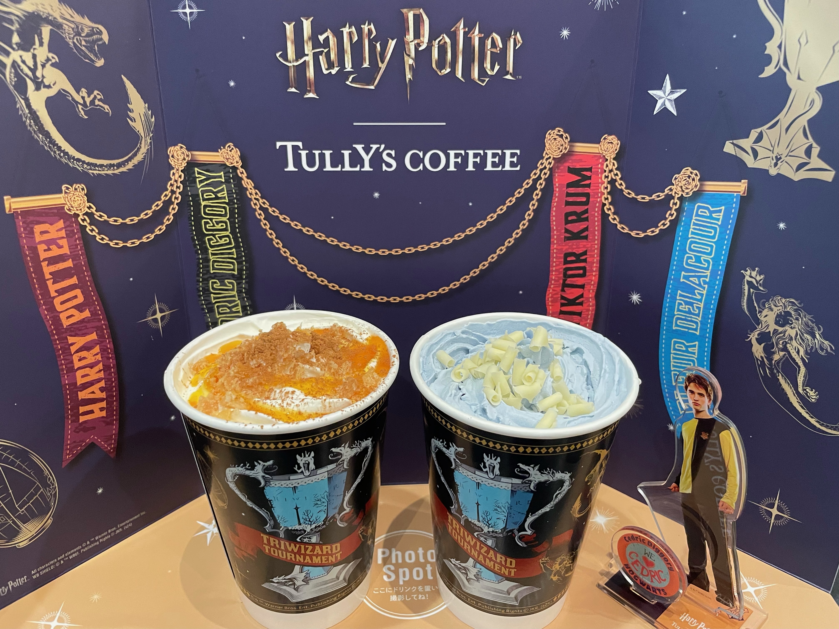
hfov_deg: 67.3
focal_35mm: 26
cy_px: 314
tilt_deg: -27.5
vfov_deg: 53.1
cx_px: 420
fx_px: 630
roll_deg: -1.0
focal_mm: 4.2
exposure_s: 1/50
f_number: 1.6
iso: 400
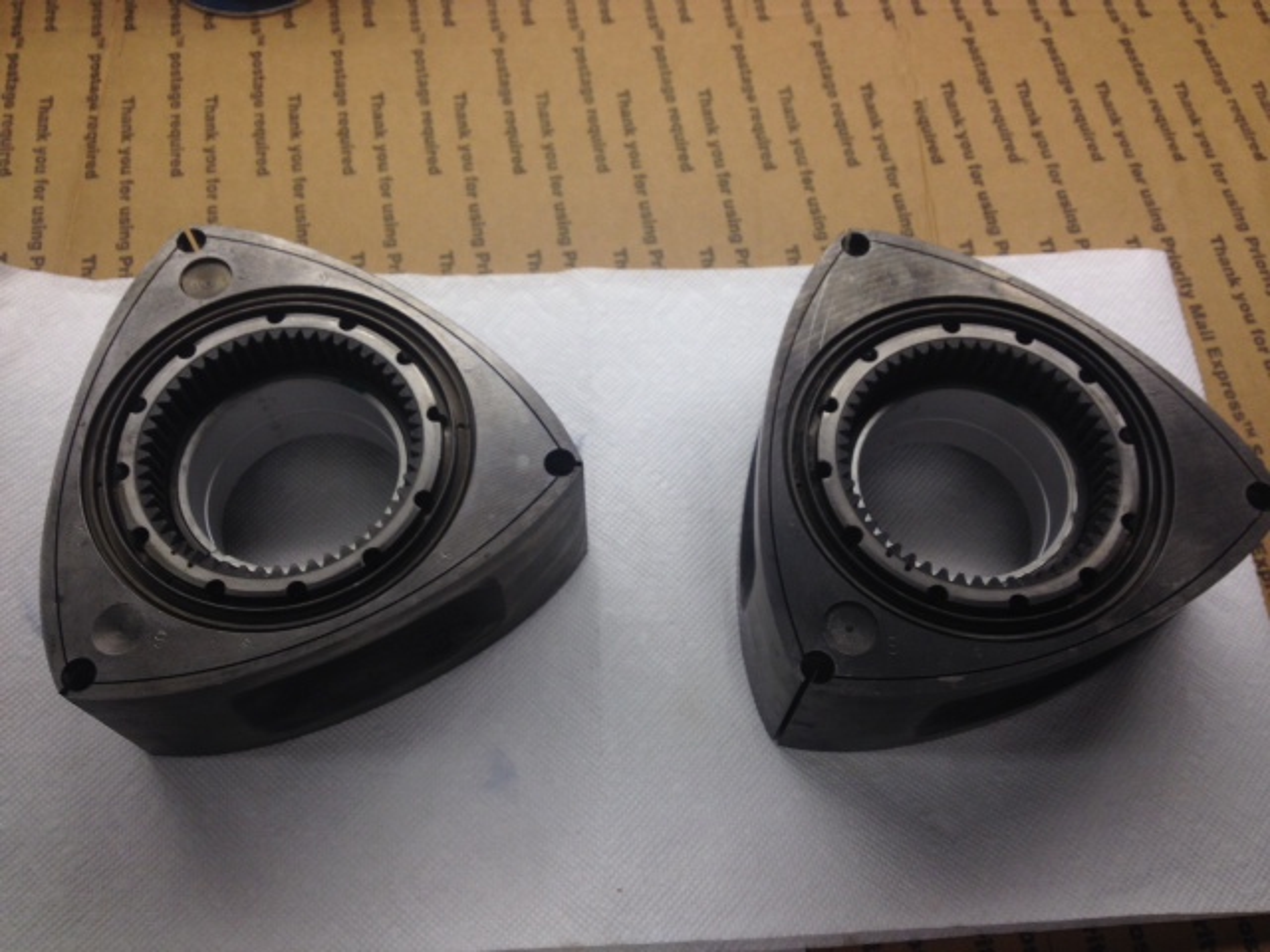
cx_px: 635
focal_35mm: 35
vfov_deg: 40.7
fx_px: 1284
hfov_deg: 52.6
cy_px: 476
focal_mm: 4.28
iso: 64
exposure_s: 1/120
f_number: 2.4
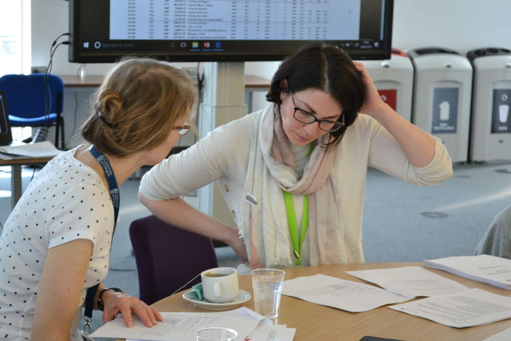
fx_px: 1171
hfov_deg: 24.6
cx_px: 256
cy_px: 170
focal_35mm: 82
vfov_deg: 16.6
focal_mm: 55
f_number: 5.6
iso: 1100
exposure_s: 1/60
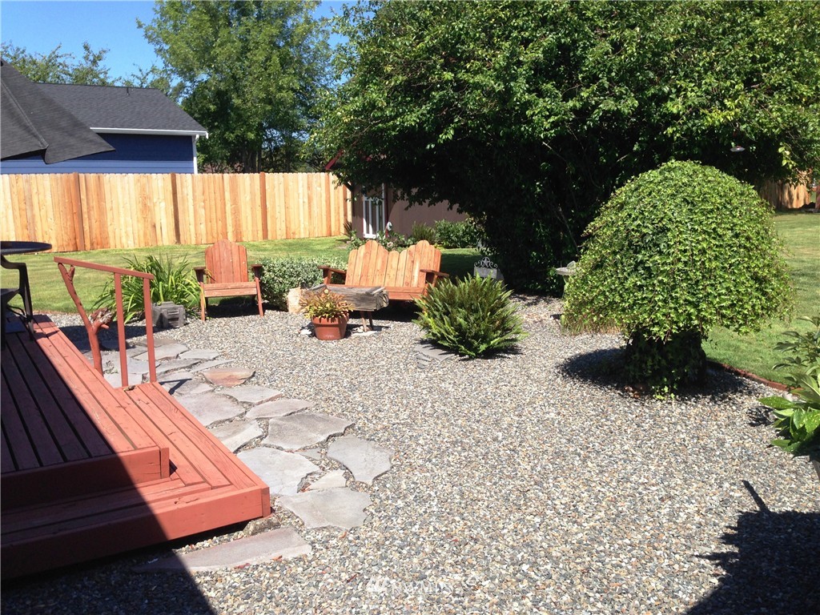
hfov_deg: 55.4
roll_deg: +1.1
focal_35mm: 33
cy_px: 308
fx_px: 782
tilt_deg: -10.7
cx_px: 410
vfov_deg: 42.9
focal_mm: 4.12
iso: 50
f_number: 2.4
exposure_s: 1/1085
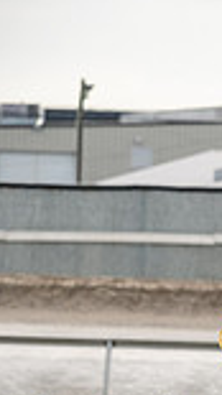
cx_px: 709
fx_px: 5126
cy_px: 475
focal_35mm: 489
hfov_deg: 2.4
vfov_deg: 4.4
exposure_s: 1/640
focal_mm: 125
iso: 400
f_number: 6.3
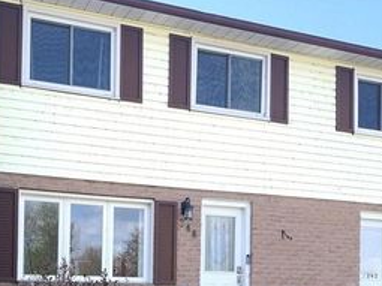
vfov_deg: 27.3
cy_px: 270
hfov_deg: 37.3
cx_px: 144
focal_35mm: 51
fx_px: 563
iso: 25
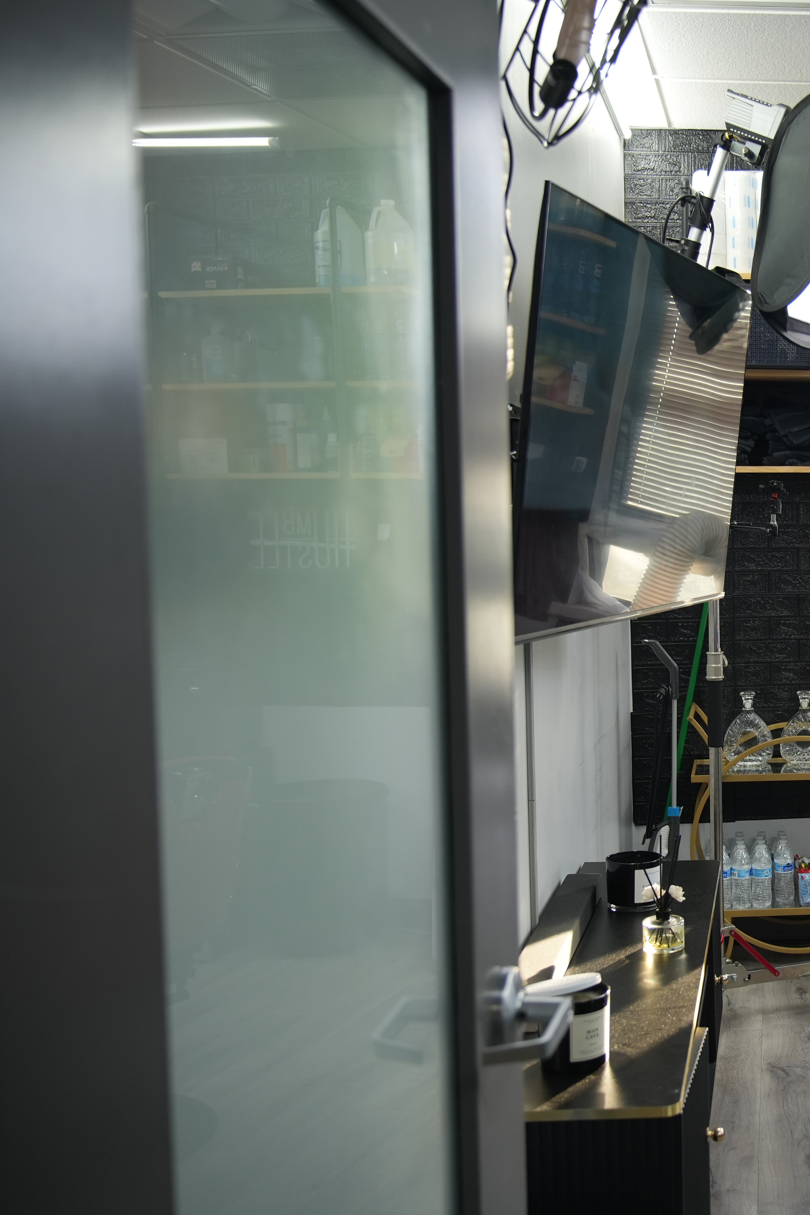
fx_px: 1451
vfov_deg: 45.4
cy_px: 619
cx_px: 882
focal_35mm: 43
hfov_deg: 28.5
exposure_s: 1/80
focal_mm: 28
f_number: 2.8
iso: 500
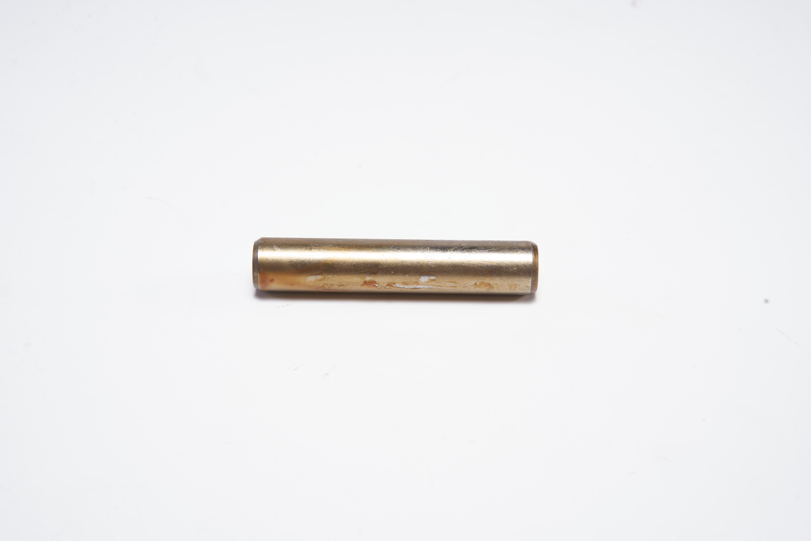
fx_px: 1689
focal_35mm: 75
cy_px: 270
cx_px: 406
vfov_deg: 18.2
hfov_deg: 27.0
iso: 80
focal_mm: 75
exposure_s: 1/100
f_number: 14
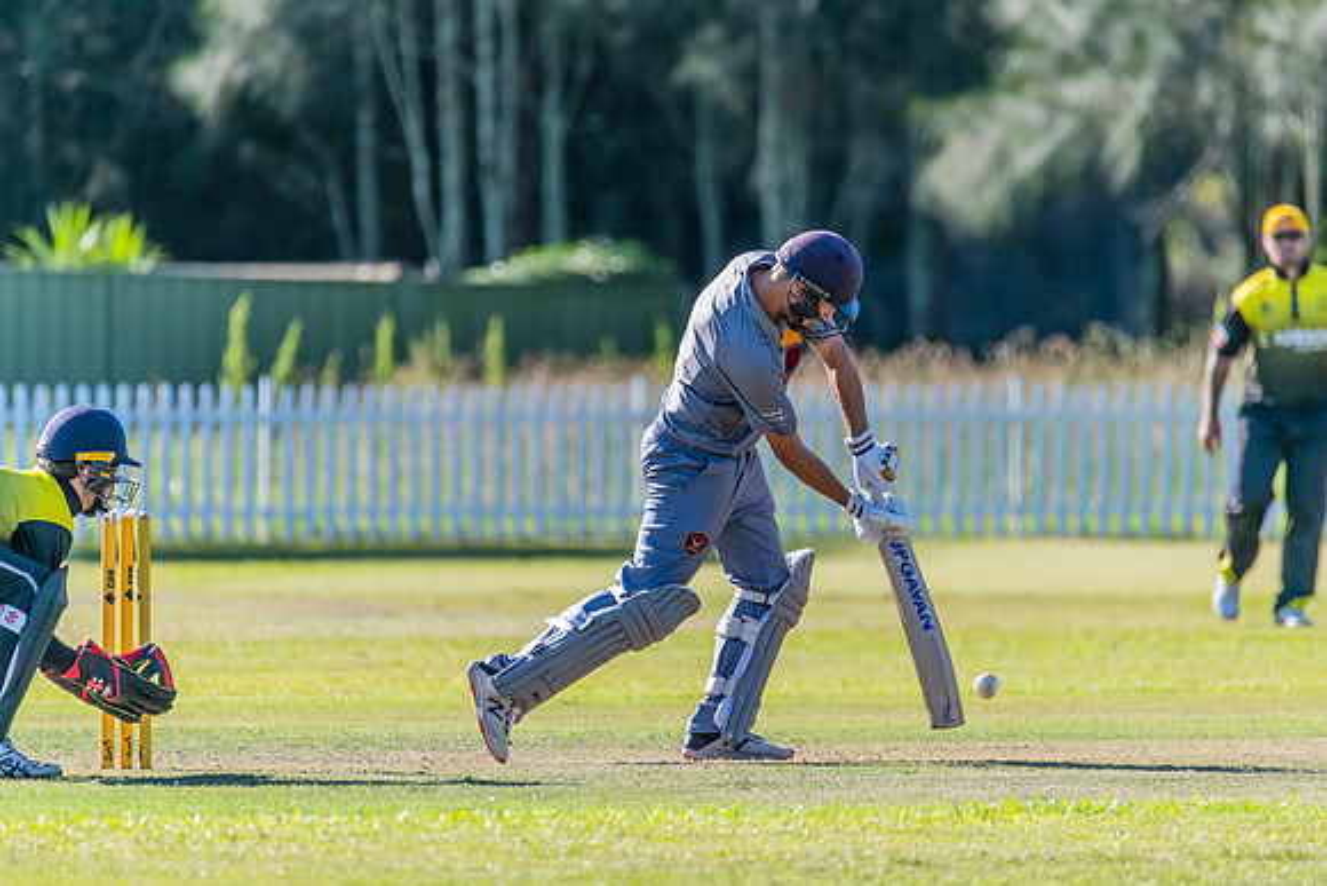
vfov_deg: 2.2
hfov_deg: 3.4
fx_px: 22621
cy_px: 443
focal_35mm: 614
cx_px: 664
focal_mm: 600
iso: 1600
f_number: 6.3
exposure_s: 1/3200
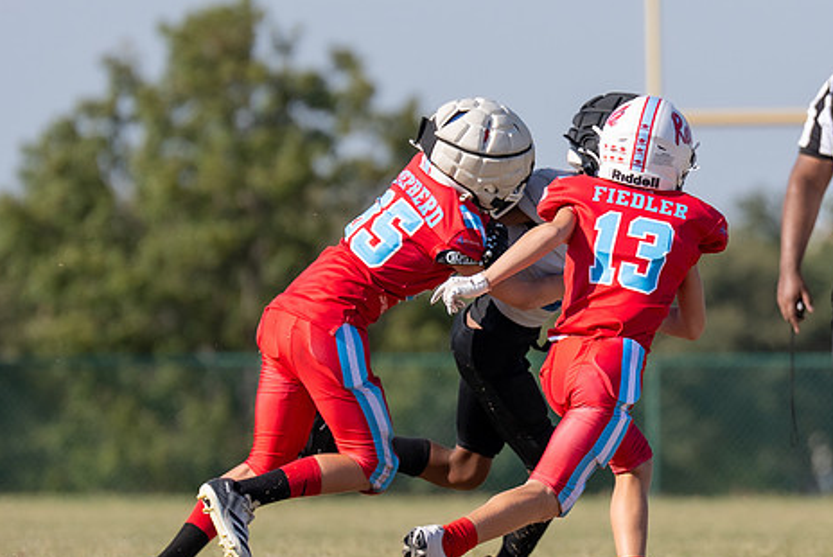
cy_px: 312
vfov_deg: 2.1
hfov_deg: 3.2
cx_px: 614
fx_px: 14864
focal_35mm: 642
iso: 100
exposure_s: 1/1600
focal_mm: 200
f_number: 3.2
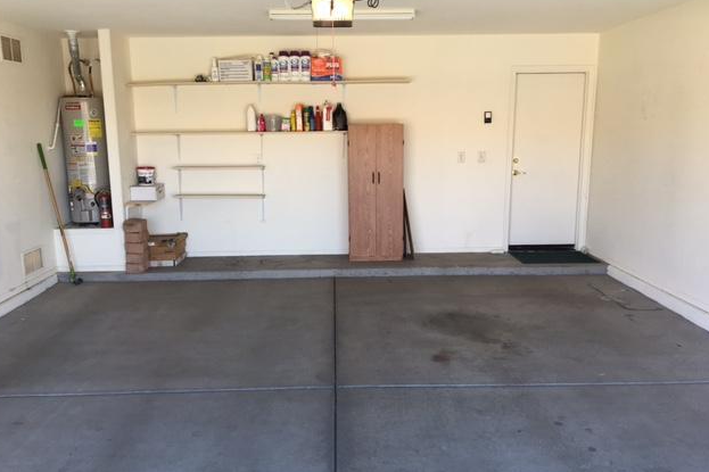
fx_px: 610
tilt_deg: -10.9
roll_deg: +1.3
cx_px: 348
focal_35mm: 31
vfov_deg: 42.3
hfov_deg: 60.3
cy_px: 239
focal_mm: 4.15
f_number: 2.2
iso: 32
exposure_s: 1/120
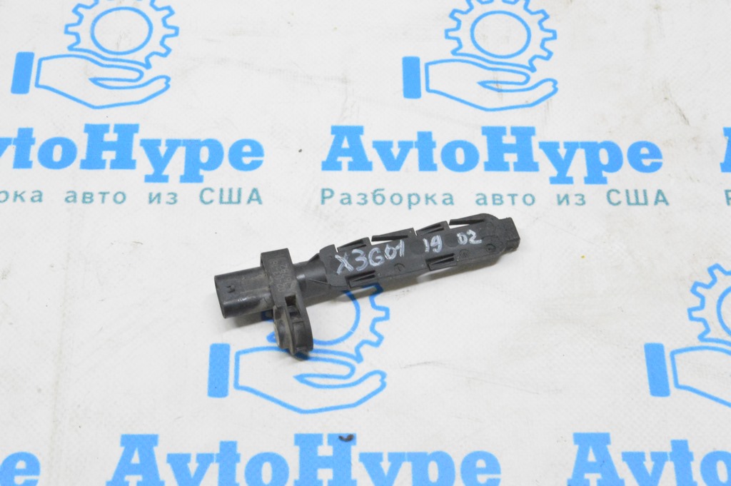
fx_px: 1278
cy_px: 243
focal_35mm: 63
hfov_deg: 31.9
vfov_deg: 21.5
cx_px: 366
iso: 6400
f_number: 20
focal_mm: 42
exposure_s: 1/15
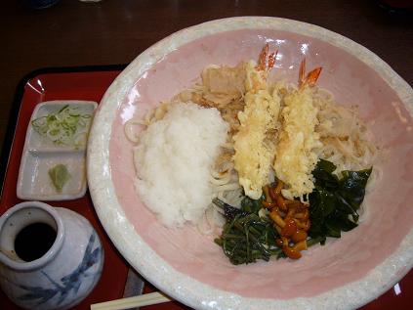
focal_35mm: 35
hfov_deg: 52.6
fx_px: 417
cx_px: 206
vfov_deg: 40.7
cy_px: 155
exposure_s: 1/60
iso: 100
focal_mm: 5.8
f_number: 2.8
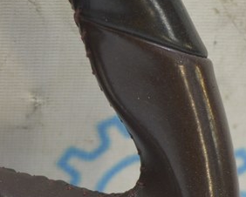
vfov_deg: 7.9
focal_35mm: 194
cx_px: 56
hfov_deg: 9.9
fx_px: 1413
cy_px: 278
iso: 400
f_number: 5.6
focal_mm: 38
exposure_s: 1/20
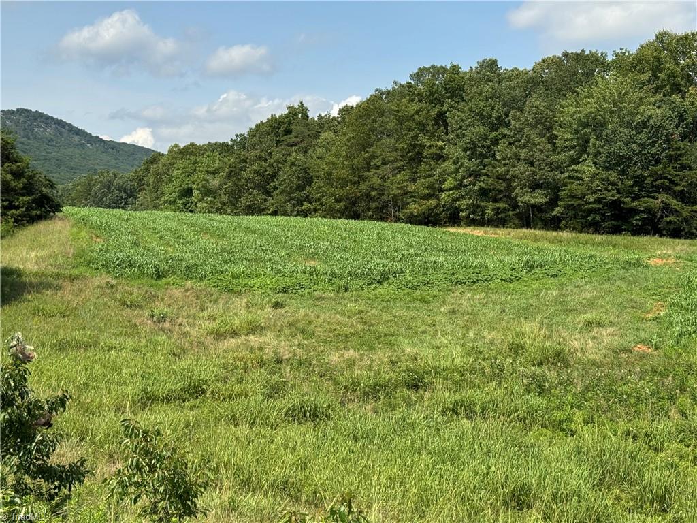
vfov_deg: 30.3
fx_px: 966
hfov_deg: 39.7
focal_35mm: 48
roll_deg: -1.7
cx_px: 348
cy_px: 262
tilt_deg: -0.8
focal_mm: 6.76
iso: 64
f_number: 1.78
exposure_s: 1/3425
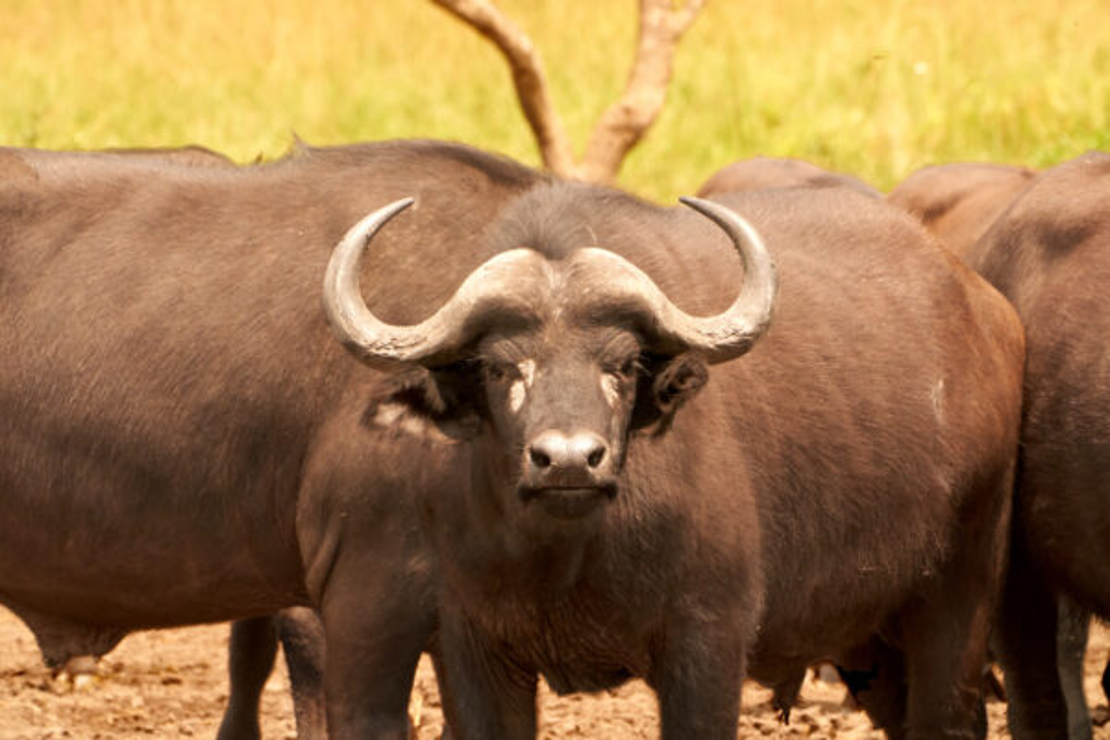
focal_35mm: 570
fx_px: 17574
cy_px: 370
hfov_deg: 3.6
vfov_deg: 2.4
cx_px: 555
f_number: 20
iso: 2500
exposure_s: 1/320
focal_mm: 570
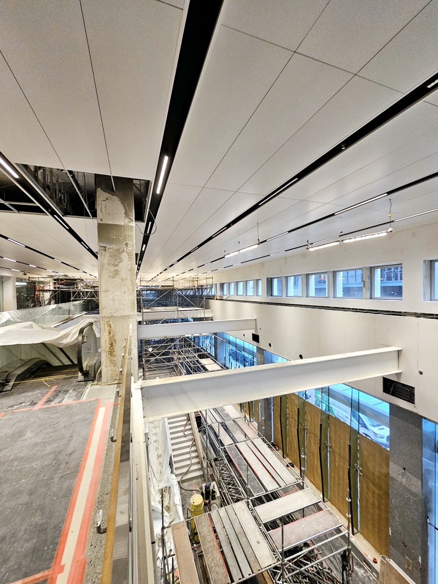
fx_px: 219
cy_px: 292
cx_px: 219
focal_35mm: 13
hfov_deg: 89.9
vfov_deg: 106.2
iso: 320
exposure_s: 1/77.5
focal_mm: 2.2
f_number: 2.2
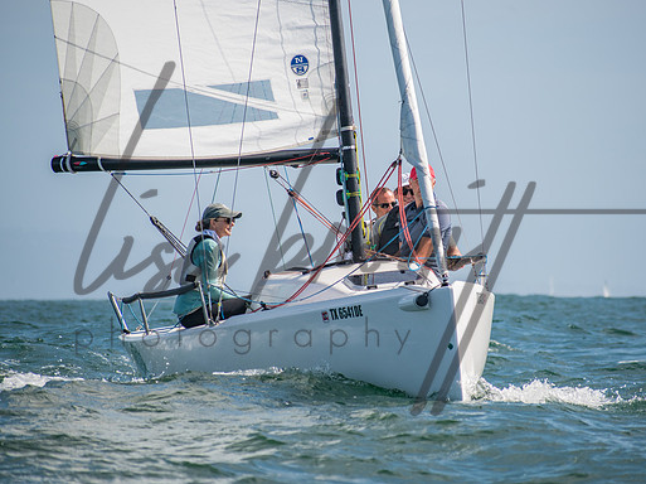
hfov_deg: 5.5
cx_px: 355
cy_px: 241
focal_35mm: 358
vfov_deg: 4.1
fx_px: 6676
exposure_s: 1/1000
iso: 200
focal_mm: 210
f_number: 6.3
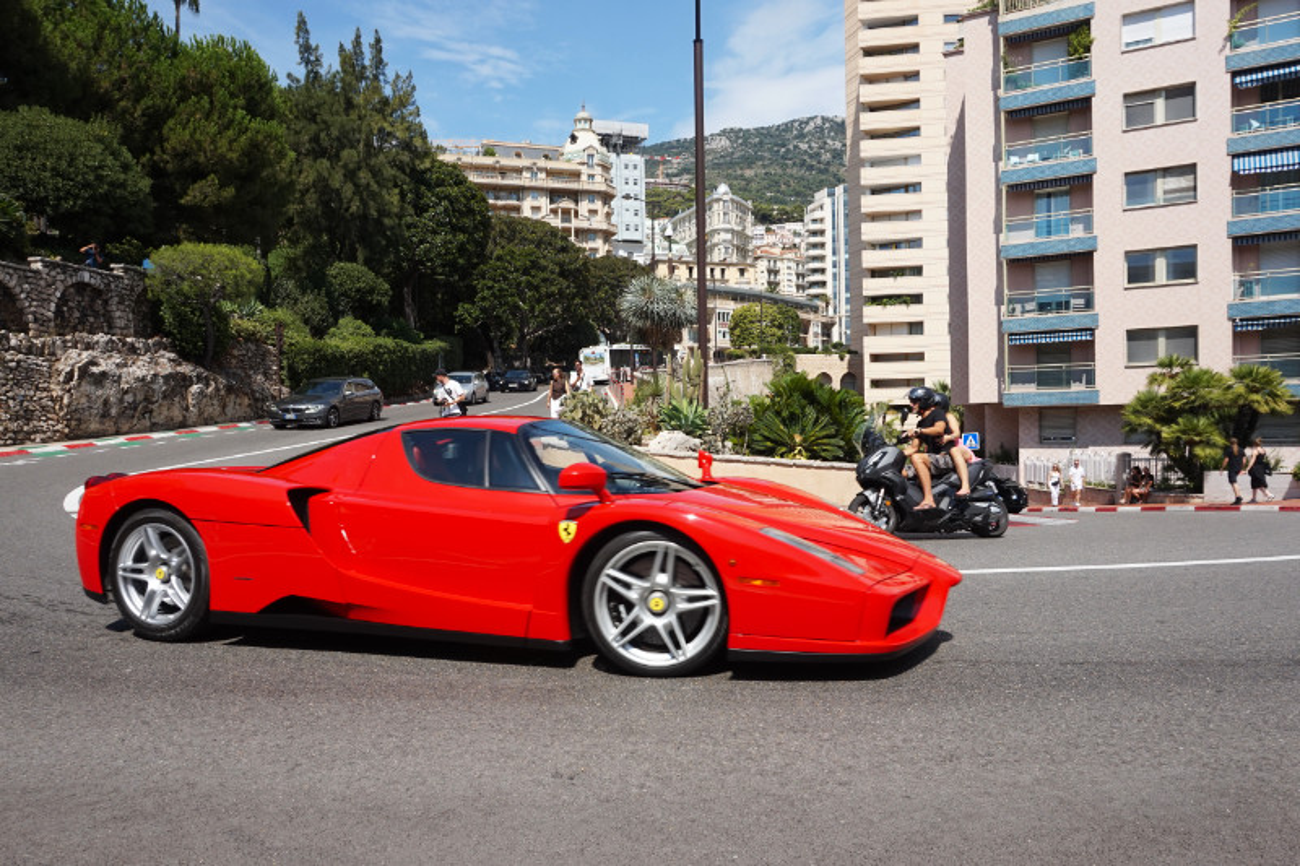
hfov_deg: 73.8
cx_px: 650
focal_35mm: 24
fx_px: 866
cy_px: 433
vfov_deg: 53.1
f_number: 8
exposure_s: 1/400
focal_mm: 16
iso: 100
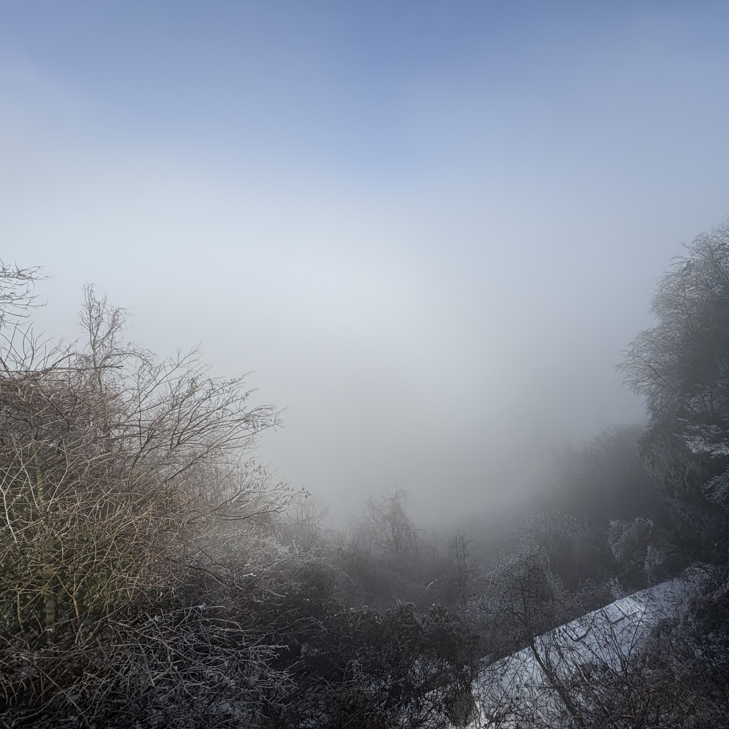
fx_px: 405
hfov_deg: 82.3
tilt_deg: -14.3
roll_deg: -0.4
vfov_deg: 84.0
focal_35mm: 17
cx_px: 457
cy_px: 365
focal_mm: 2.22
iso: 50
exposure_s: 1/3106
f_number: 2.2
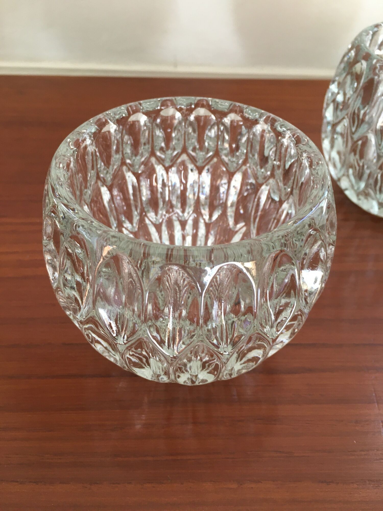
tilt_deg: -44.9
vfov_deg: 61.7
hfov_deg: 48.2
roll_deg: -1.6
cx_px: 192
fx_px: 428
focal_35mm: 29
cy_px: 256
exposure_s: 1/33
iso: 50
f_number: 2.2
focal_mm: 4.15
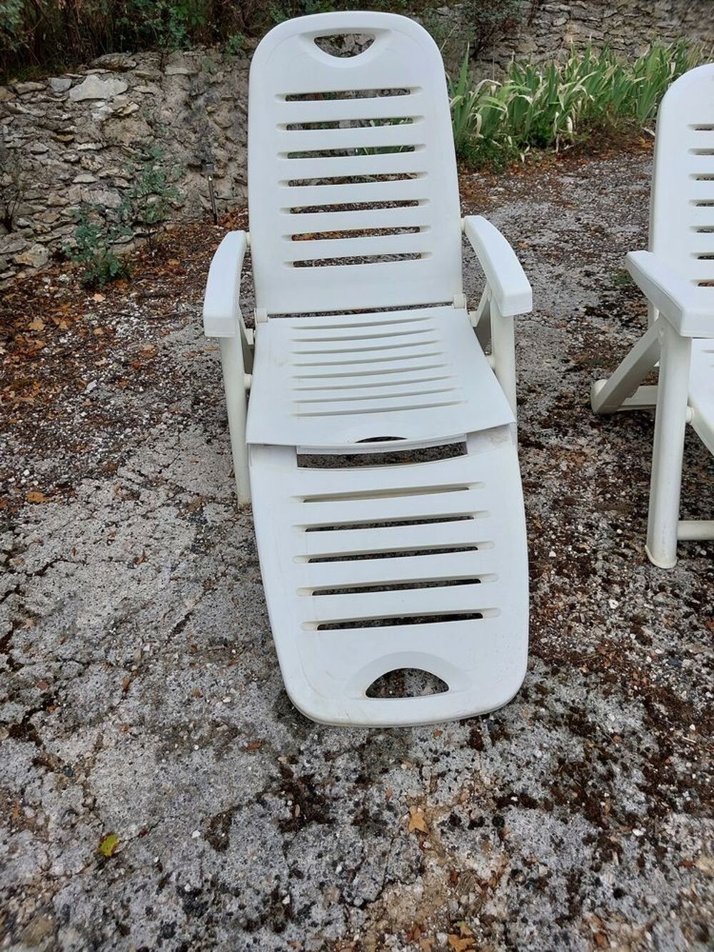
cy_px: 476
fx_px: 825
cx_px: 357
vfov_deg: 60.0
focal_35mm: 30
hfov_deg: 46.8
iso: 20
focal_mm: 4.6
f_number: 1.8
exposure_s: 1/652
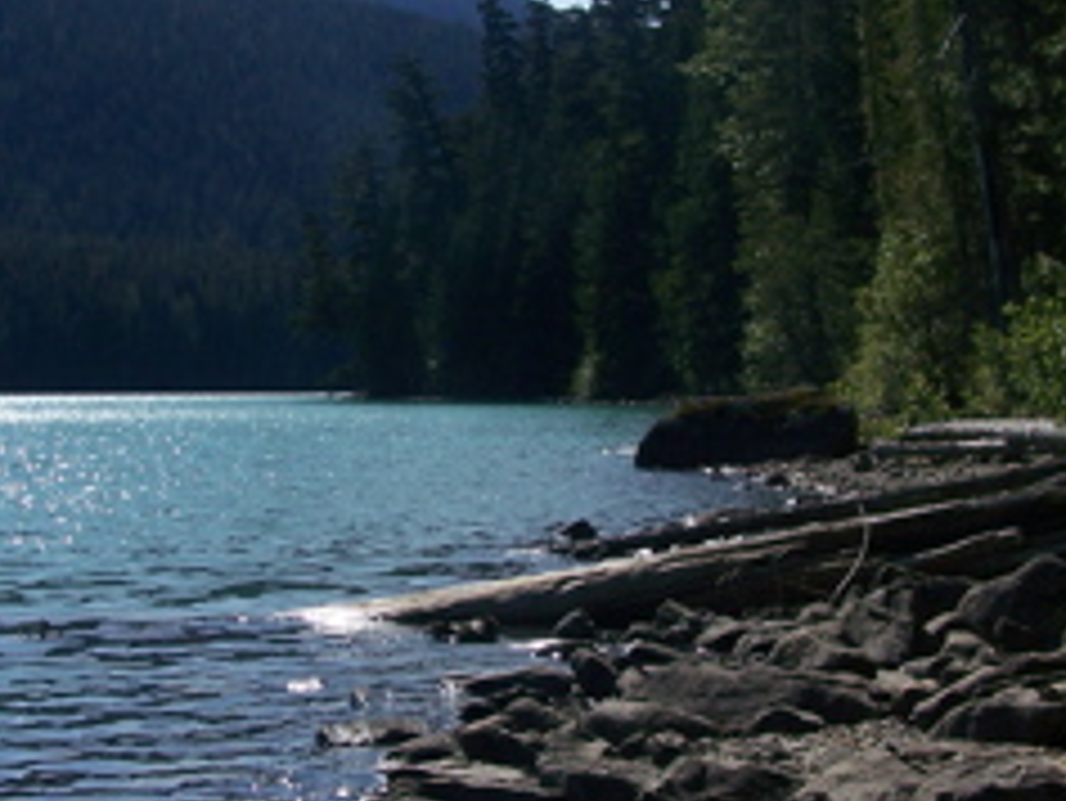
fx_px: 2465
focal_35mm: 80
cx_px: 484
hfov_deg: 24.4
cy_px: 403
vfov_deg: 18.4
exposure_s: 1/500
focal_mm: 6.3
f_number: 5.6
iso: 80
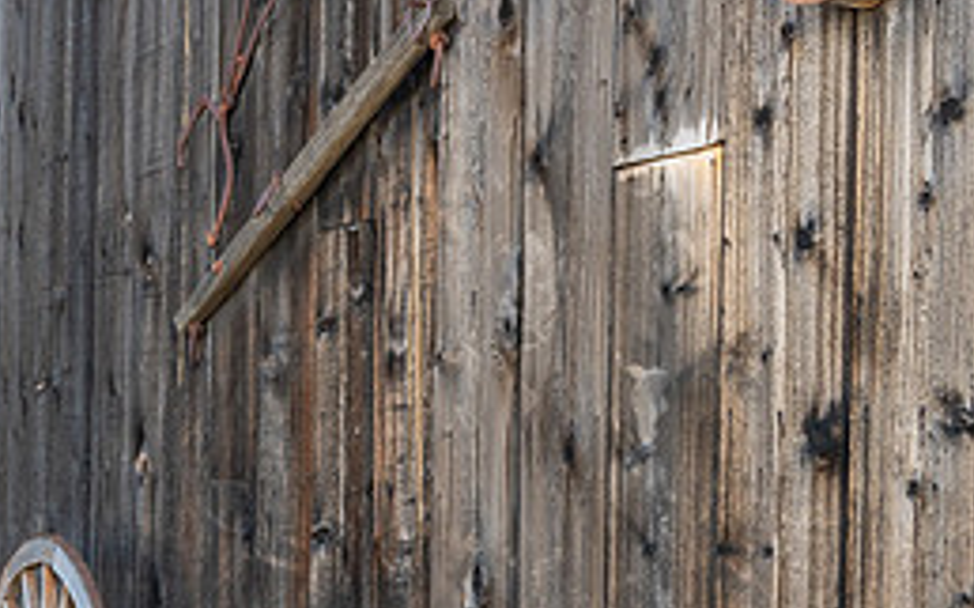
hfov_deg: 23.3
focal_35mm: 74
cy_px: 502
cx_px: -422
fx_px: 1963
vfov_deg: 17.4
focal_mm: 24
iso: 200
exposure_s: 1/160
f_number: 4.5
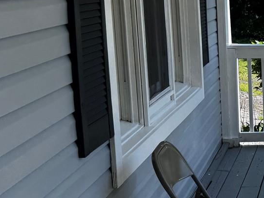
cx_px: 367
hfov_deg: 19.4
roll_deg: +0.4
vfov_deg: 16.2
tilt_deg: -14.3
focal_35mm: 91
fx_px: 694
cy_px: 144
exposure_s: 1/2174
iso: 80
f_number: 1.78
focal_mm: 6.76
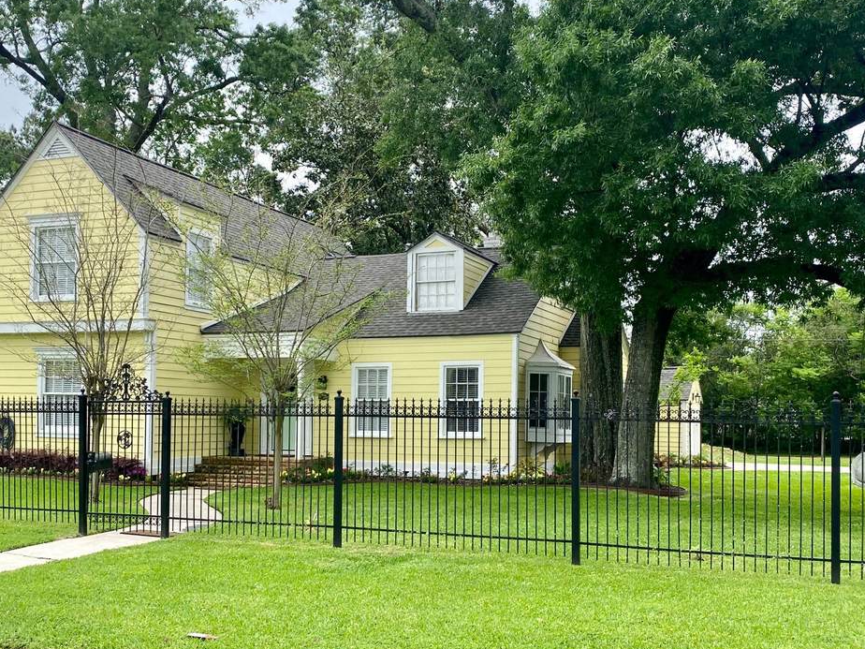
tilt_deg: +4.6
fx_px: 900
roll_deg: +1.1
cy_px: 332
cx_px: 389
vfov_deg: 39.7
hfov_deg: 51.3
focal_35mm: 36
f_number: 1.8
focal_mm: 4.25
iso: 32
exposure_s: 1/728
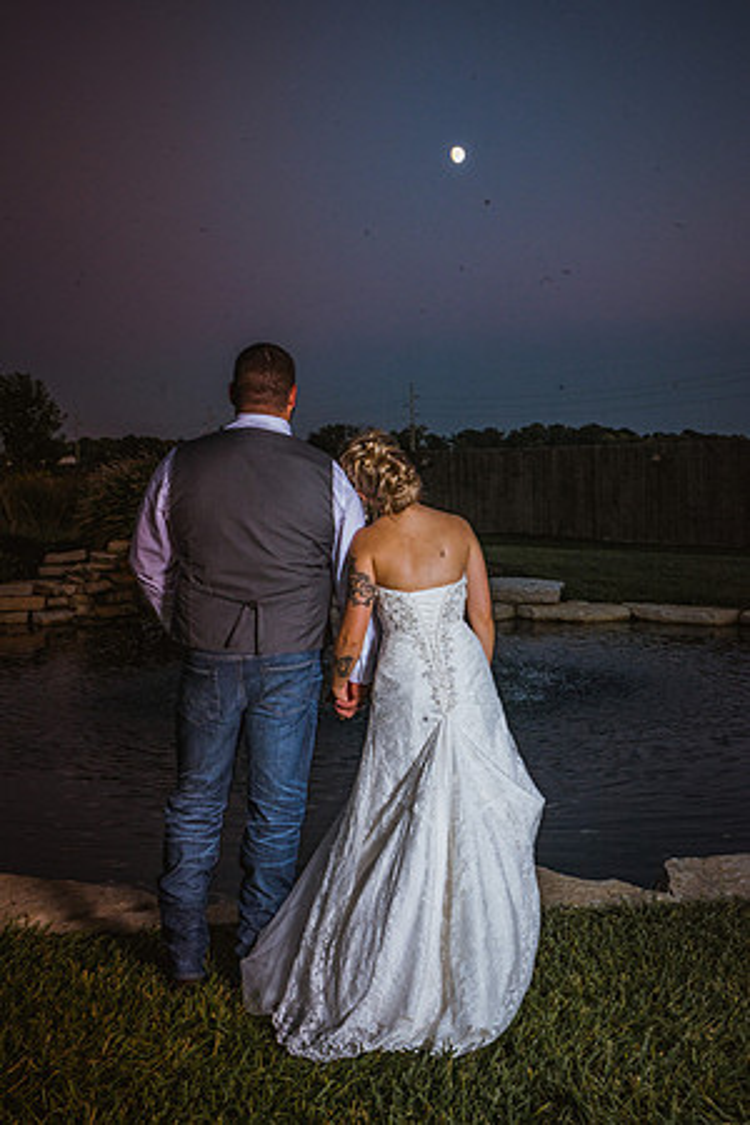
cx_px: 375
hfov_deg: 30.5
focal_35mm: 44
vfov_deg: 44.5
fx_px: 1375
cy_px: 562
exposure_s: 1/25
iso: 320
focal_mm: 44
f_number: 20
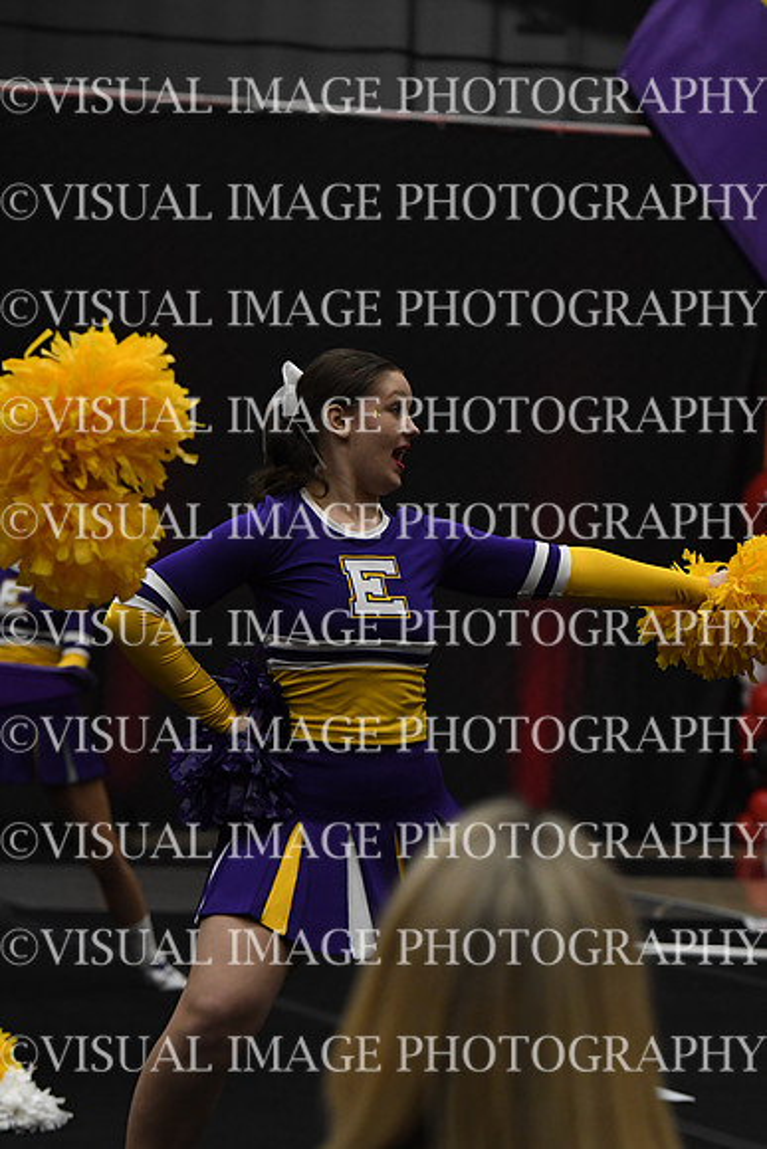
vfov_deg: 13.1
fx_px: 5014
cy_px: 574
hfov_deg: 8.7
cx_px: 384
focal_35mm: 157
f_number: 4
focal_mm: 105
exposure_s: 1/640
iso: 3200
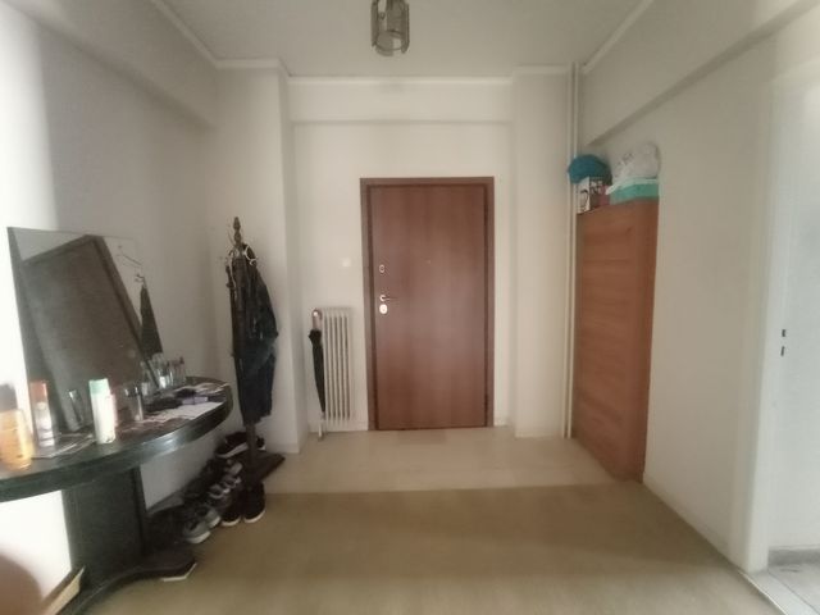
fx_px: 663
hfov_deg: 63.4
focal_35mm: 28
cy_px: 308
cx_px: 410
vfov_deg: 49.7
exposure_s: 1/14.3
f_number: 2.2
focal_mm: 1.65
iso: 6133
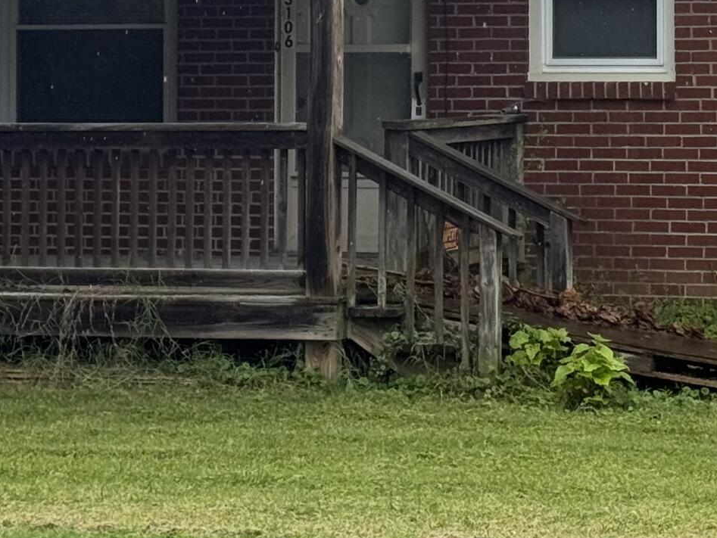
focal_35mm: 152
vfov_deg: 9.6
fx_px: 3150
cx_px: 467
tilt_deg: +3.4
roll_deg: +0.0
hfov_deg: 13.0
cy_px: -114
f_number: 1.78
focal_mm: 6.76
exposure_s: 1/1642
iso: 64
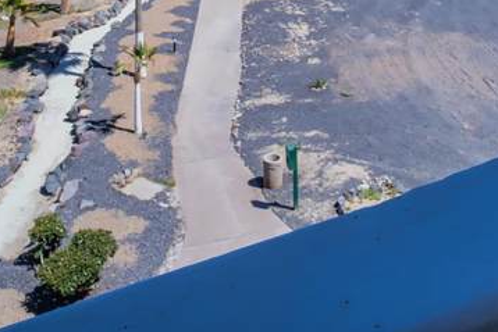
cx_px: 305
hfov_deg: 39.4
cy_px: -241
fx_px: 692
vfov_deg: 20.4
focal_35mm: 50
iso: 50
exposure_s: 1/350
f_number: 5.6
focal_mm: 14
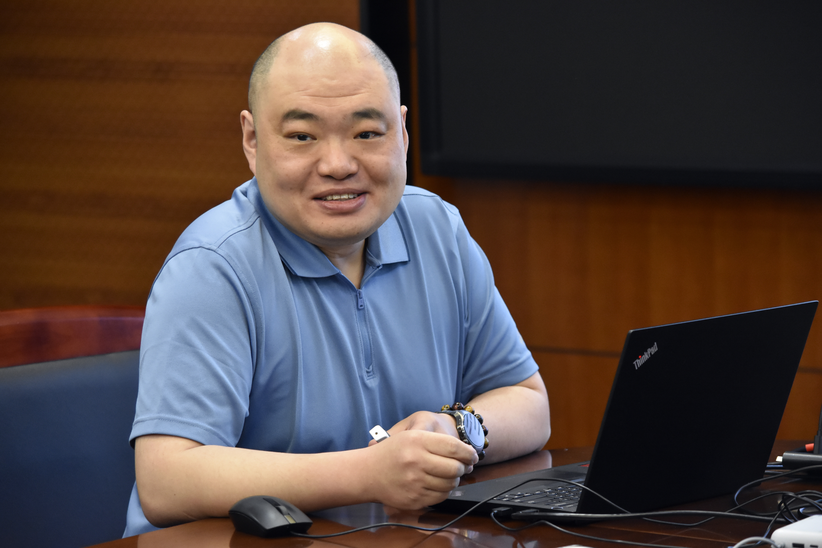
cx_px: 411
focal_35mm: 158
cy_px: 274
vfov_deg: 8.7
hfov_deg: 13.0
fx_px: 3597
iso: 2500
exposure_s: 1/200
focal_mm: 105
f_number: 5.6
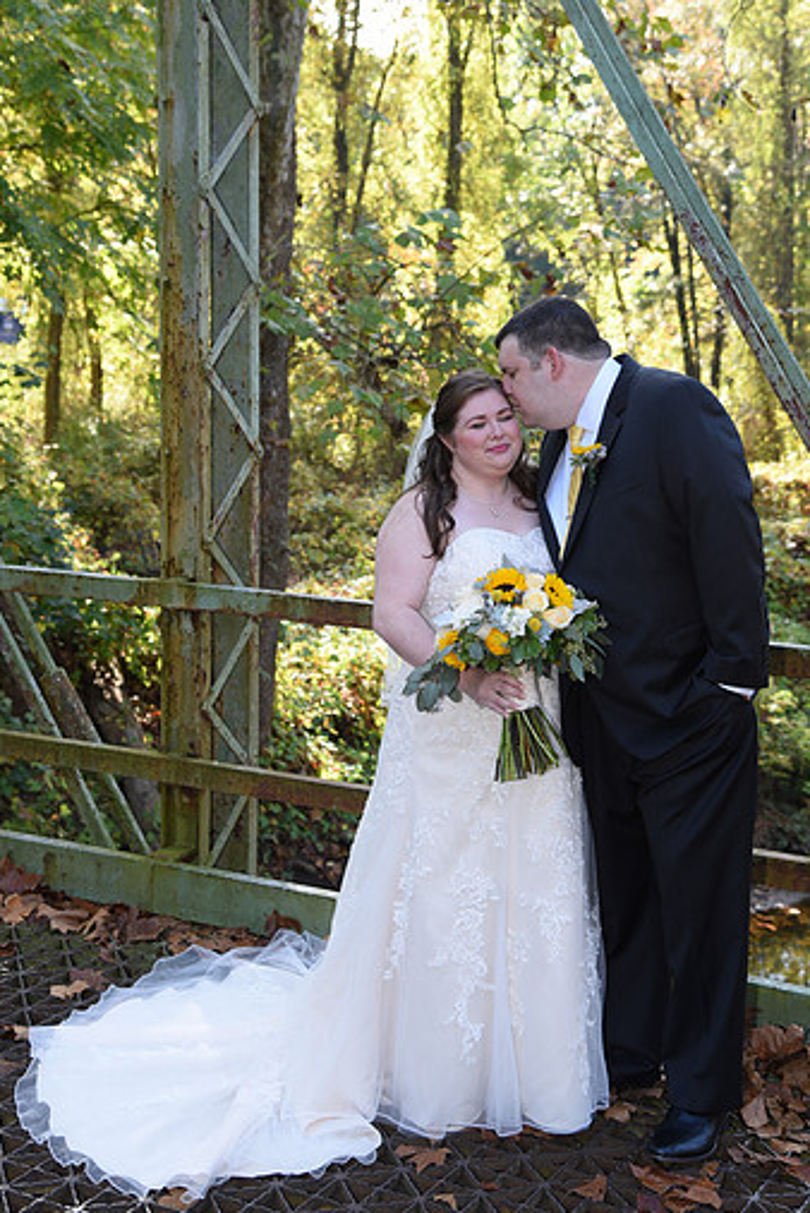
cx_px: 416
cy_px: 566
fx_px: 1854
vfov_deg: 36.2
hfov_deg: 24.6
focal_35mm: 55
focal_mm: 48
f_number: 4.5
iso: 400
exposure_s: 1/200
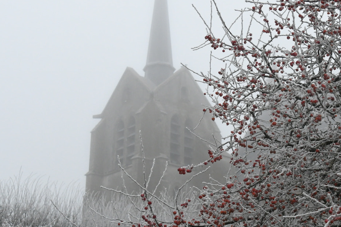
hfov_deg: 31.3
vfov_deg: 21.6
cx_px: 256
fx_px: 597
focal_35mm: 63
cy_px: 105
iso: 1600
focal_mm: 24
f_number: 2.8
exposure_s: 1/1000
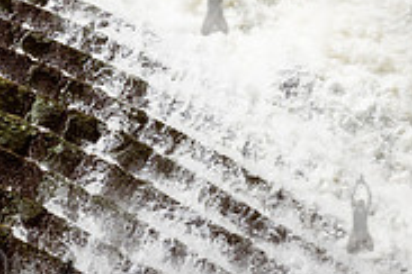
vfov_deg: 11.6
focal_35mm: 114
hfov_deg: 17.2
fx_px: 1305
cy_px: -113
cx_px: -77
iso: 125
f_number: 9
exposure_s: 1/200
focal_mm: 24
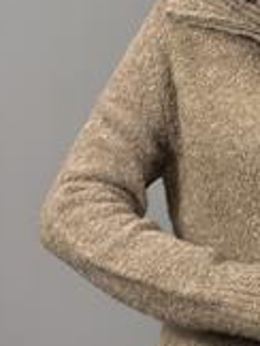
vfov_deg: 16.1
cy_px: 204
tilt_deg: -28.9
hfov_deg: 11.9
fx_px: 1219
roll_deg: +0.5
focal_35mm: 122
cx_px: 320
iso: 64
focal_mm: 6.86
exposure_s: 1/100
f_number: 1.78
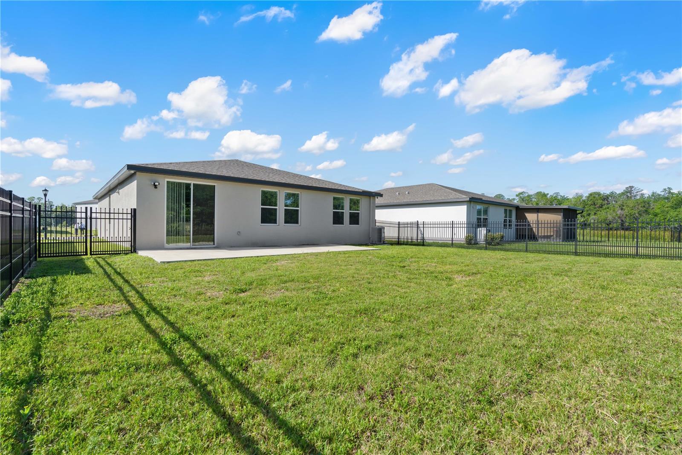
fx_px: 303
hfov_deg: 96.7
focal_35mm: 16
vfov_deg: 73.7
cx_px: 341
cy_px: 228
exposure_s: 1/400
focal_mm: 16
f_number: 5.6
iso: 250
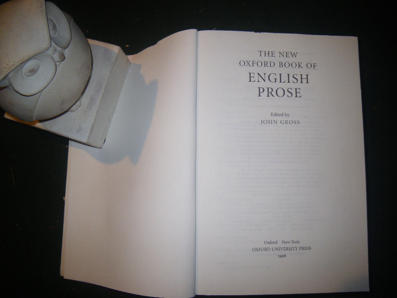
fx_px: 321
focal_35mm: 28
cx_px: 198
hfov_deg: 63.4
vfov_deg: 49.7
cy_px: 149
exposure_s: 1/50
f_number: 3.5
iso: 160
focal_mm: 5
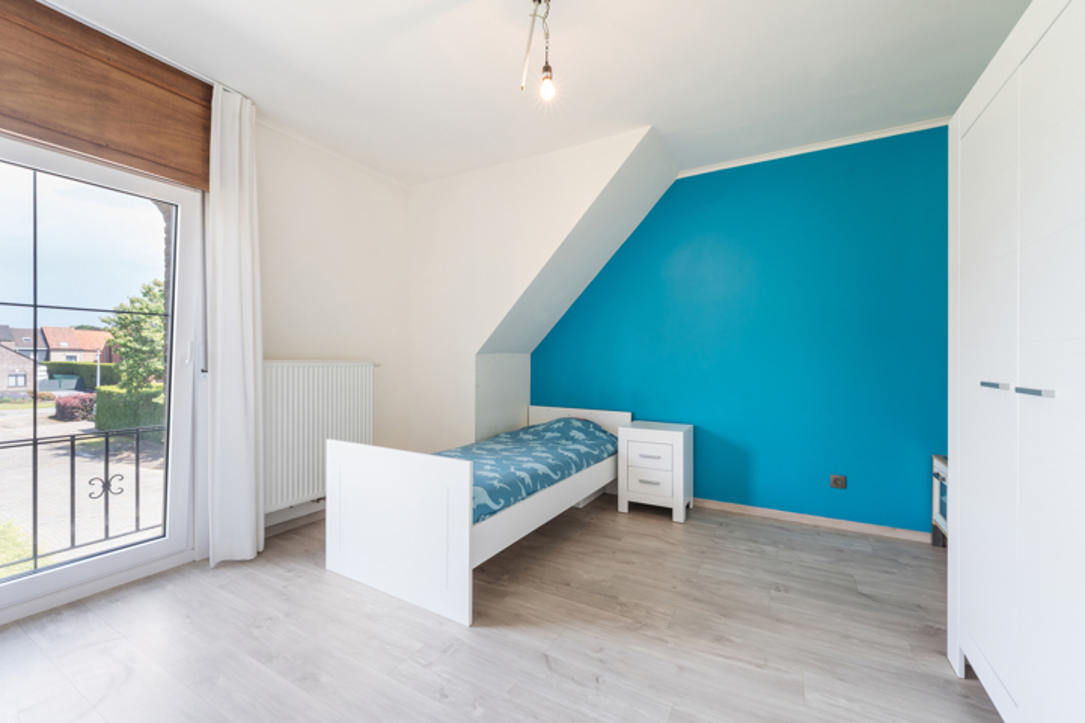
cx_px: 542
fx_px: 422
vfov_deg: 81.2
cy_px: 362
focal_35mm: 14
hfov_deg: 104.3
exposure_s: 1/30
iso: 250
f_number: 11
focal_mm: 14
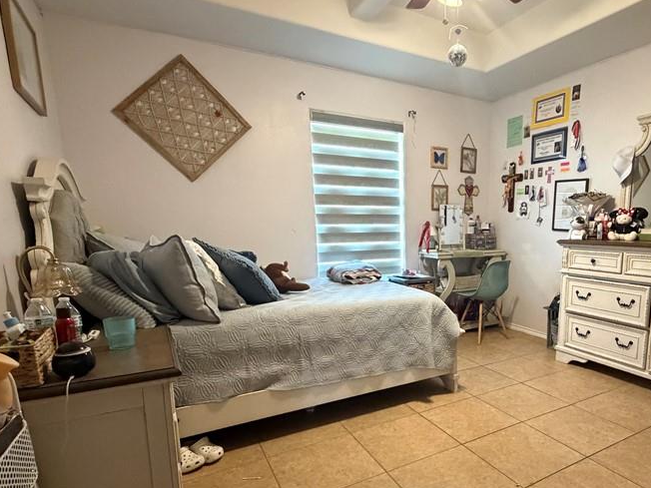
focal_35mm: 22
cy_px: 300
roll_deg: +0.1
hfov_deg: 74.0
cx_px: 434
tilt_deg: -10.5
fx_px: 414
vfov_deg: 60.4
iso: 1000
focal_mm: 2.22
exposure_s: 1/60
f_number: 2.2
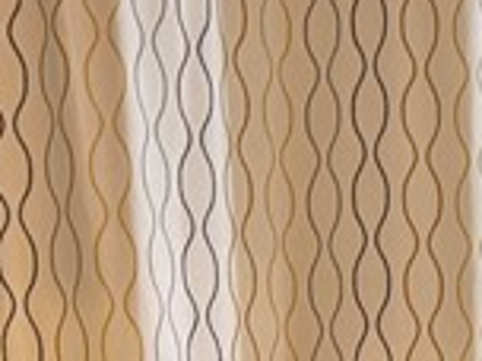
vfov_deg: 8.2
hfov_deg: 11.7
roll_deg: -0.1
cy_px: 944
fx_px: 2256
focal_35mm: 162
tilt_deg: -8.4
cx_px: 698
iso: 200
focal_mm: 6.76
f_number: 1.78
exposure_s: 1/60
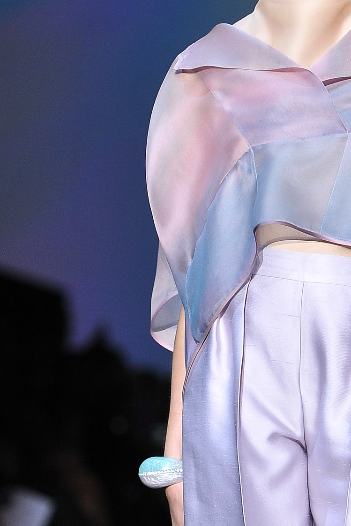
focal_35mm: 334
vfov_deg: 6.2
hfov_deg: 4.1
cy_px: 433
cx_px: 317
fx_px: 4883
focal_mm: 125
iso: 1250
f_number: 3.5
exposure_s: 1/640
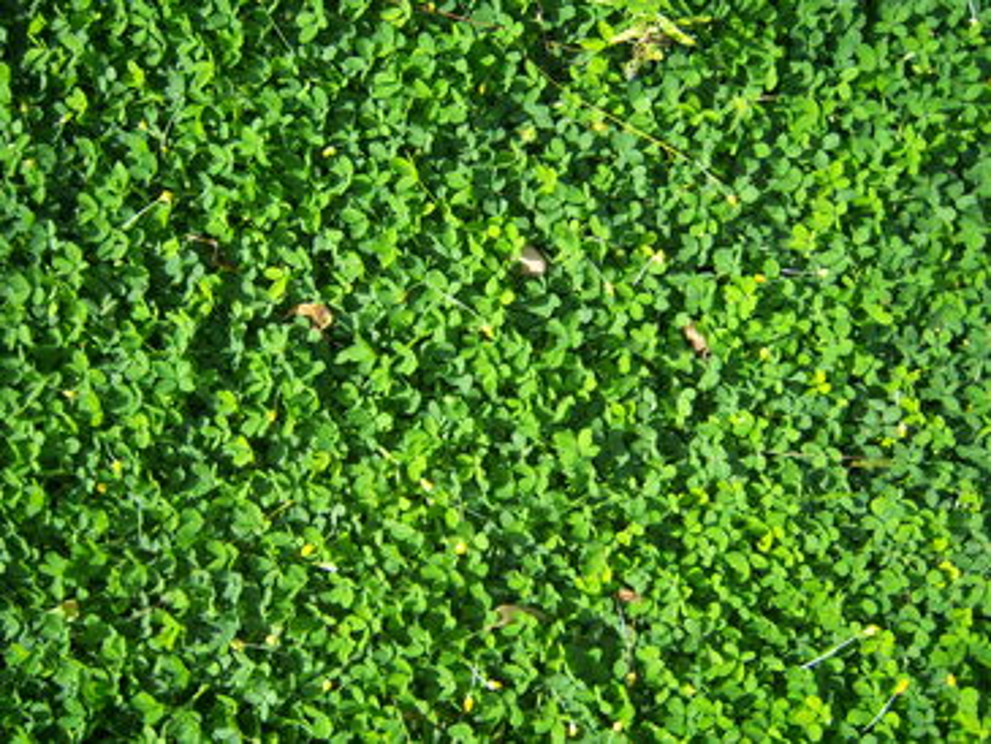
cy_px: 372
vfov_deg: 39.7
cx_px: 496
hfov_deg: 51.3
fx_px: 1031
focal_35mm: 36
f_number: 2.8
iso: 80
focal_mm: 7.5
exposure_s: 1/400
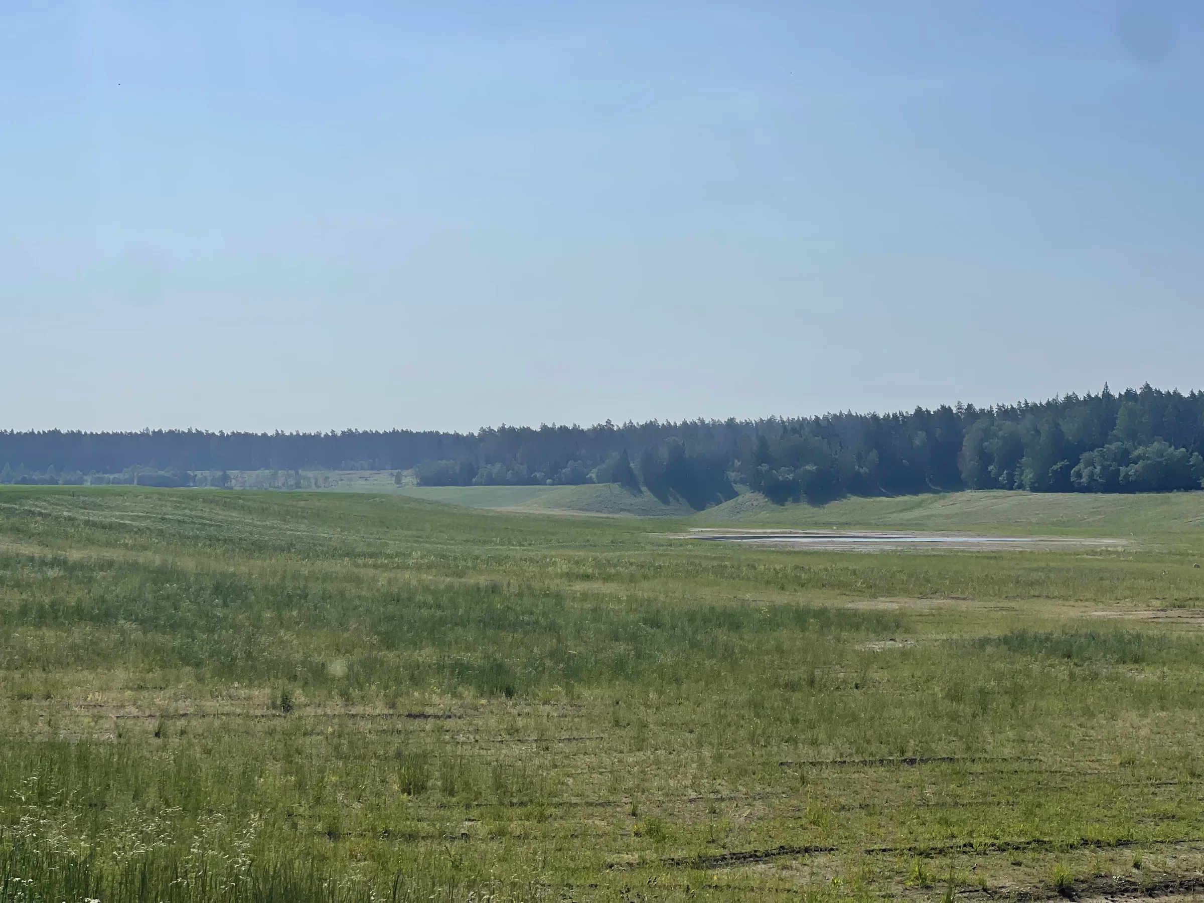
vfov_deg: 22.9
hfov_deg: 30.3
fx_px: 2226
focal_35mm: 64
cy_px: 452
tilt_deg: +1.6
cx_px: 602
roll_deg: -1.3
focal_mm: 7.5
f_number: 2.2
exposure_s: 1/3774
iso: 20
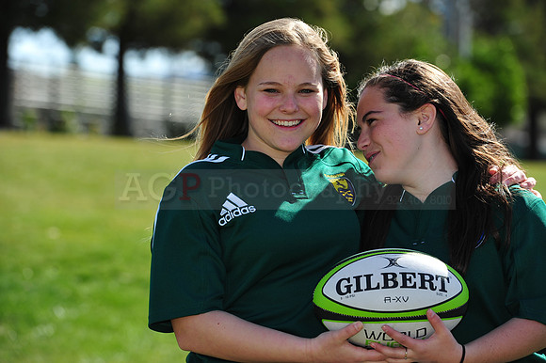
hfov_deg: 12.1
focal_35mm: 170
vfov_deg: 8.1
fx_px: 2577
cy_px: 182
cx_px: 273
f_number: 5.6
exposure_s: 1/640
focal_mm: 170
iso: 200
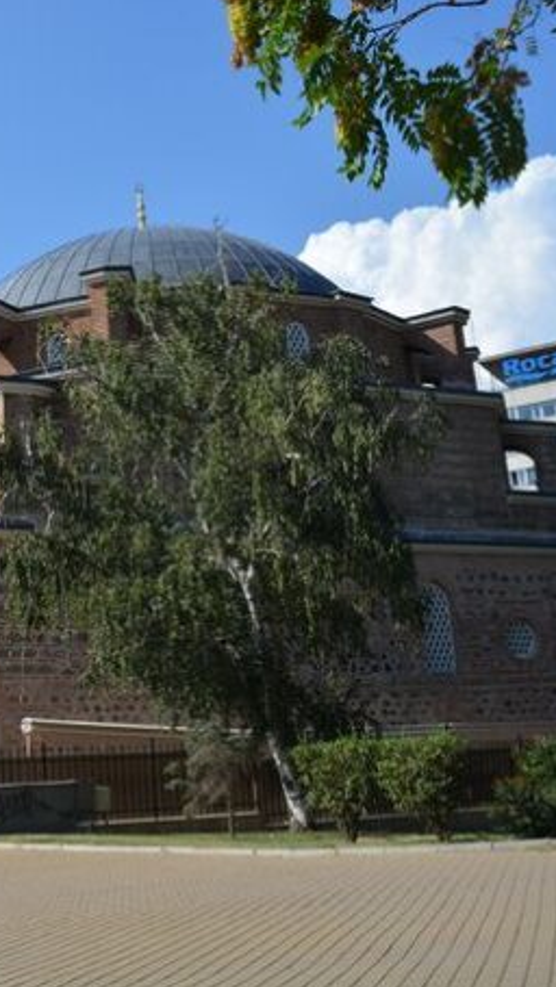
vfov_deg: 42.9
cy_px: 496
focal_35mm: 48
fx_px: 1258
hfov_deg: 23.8
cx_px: -4
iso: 100
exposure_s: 1/320
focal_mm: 20
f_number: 9
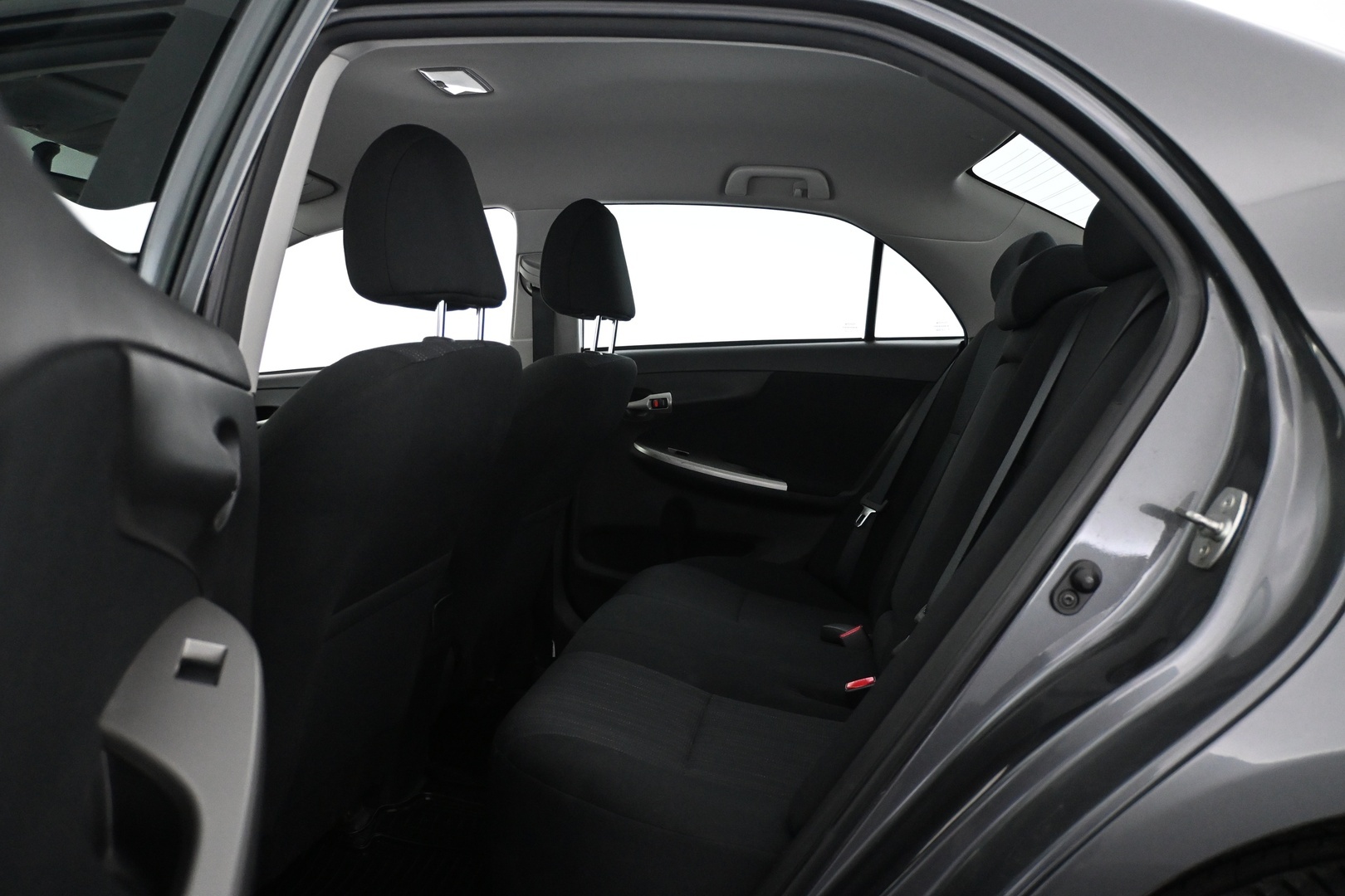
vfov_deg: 44.6
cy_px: 448
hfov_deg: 63.2
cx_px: 672
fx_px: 1093
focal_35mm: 29
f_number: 3.8
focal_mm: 19.5
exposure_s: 1/60
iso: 3200
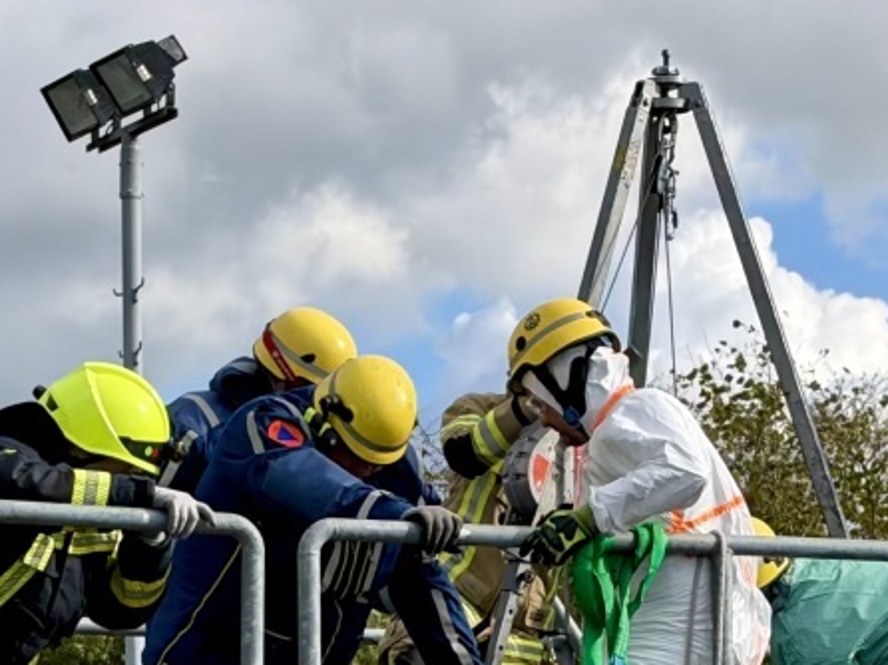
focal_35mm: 155
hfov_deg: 12.7
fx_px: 3974
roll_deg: +1.4
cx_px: 404
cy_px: 798
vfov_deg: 9.4
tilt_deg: +0.7
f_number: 1.8
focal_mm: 6.93
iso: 64
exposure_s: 1/4975
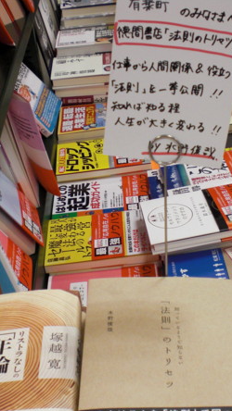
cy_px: 207
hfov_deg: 21.4
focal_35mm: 56
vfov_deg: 37.2
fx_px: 612
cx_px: 159
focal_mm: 6.3
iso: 200
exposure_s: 1/80
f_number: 3.1
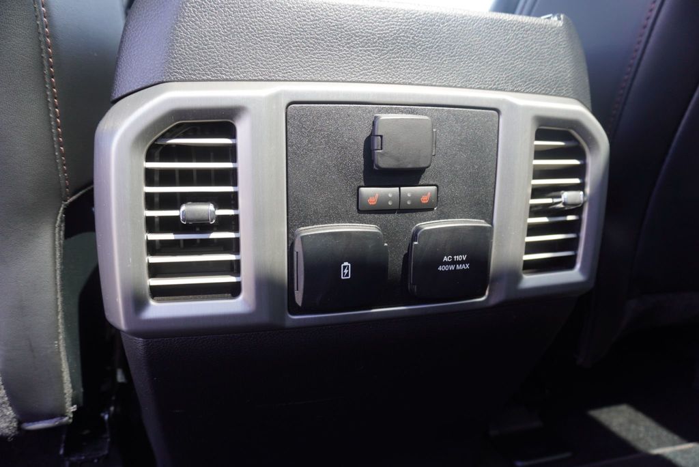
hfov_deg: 73.7
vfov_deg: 53.2
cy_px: 234
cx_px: 350
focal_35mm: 24
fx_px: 466
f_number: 4
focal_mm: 16
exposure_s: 1/60
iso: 160
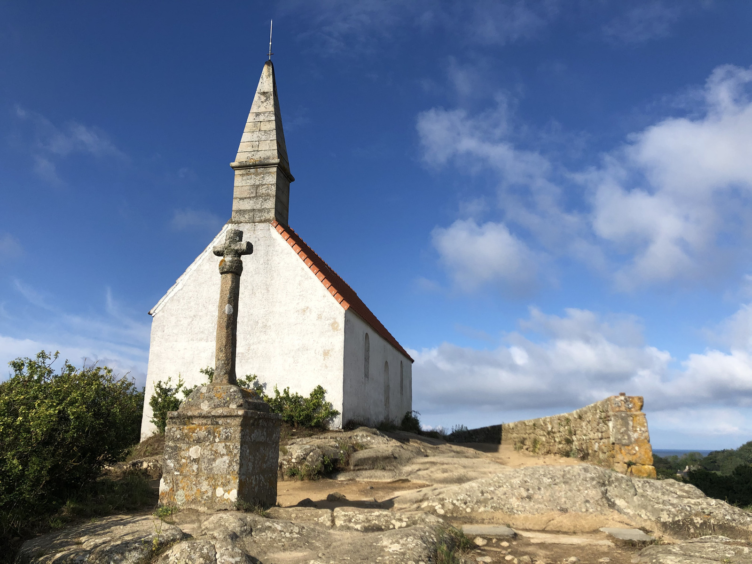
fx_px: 608
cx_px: 376
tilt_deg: +14.5
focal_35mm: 28
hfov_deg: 63.4
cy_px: 282
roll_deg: +0.6
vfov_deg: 49.7
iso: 20
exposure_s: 1/3040
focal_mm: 4
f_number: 1.8
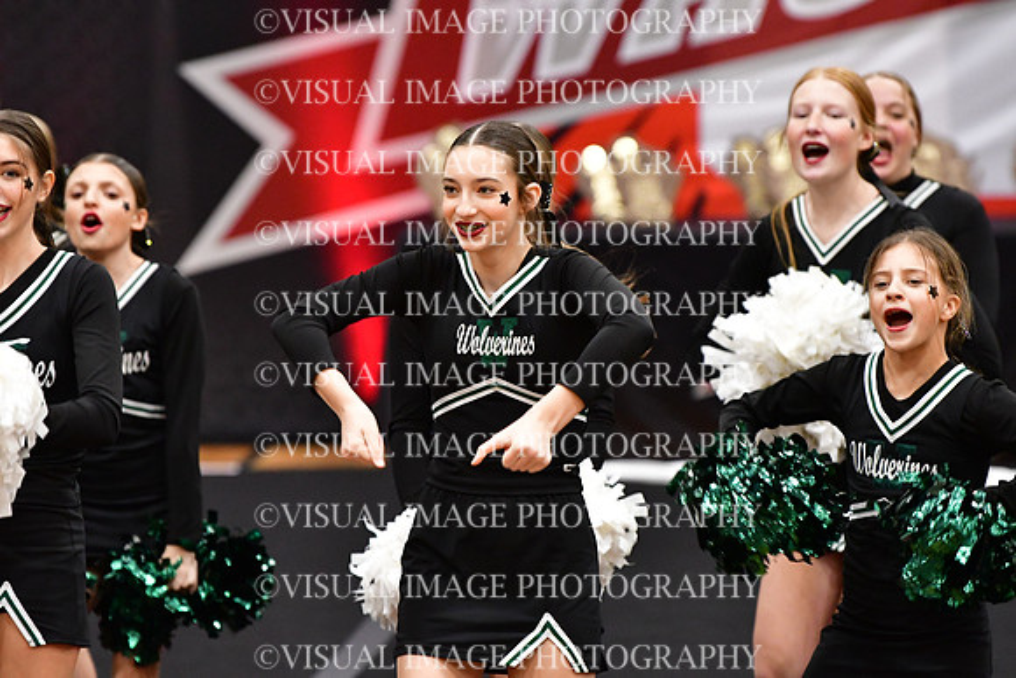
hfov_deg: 6.9
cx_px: 508
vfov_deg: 4.6
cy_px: 339
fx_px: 8468
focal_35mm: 300
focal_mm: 200
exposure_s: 1/500
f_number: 3.5
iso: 5000
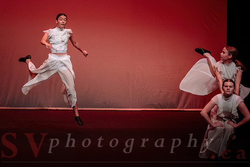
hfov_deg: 12.0
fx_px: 1189
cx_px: 85
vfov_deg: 8.0
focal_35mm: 171
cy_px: 57
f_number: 2.8
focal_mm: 130
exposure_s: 1/640
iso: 1000
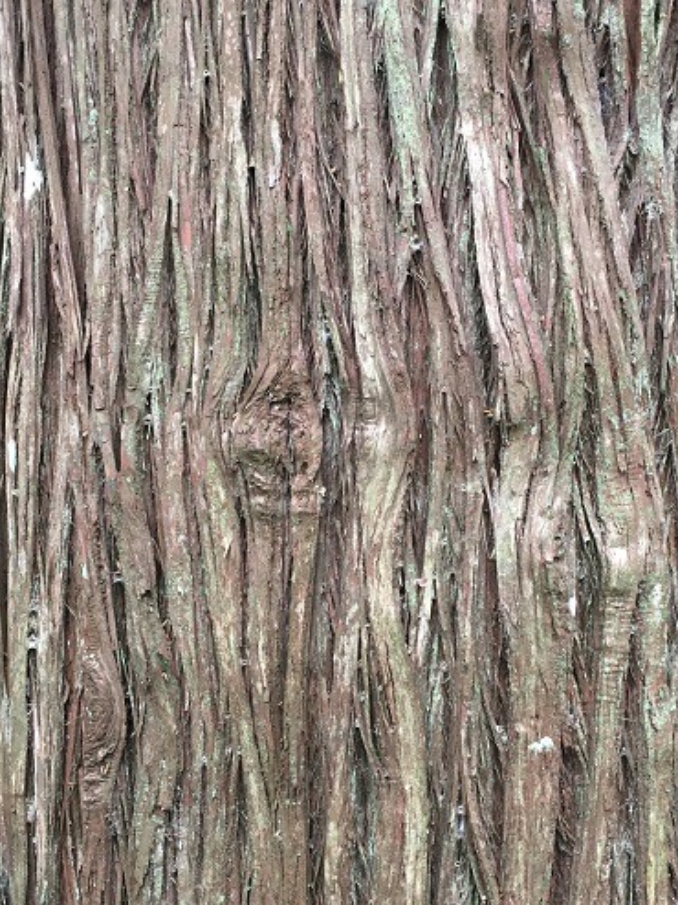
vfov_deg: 40.4
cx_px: 409
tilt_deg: +0.3
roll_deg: +1.6
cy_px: 489
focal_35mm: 47
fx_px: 1228
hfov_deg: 30.8
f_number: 2.2
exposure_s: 1/33
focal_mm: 4.15
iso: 100
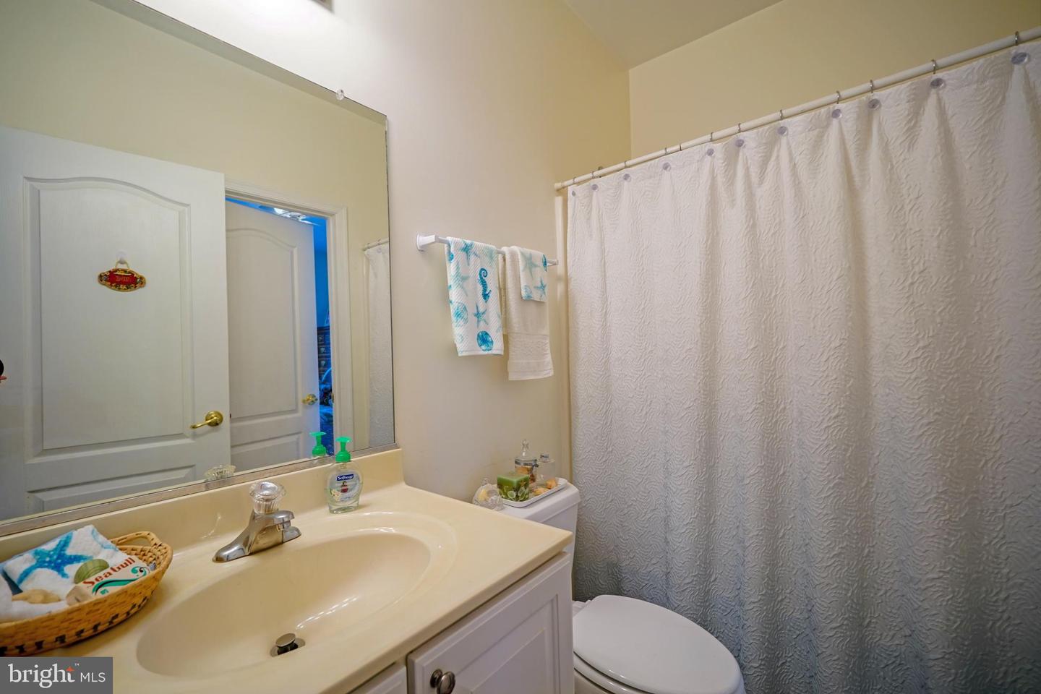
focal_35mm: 15
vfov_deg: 77.3
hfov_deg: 100.4
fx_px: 434
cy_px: 347
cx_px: 520
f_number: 2.8
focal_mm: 10
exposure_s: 1/30
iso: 320
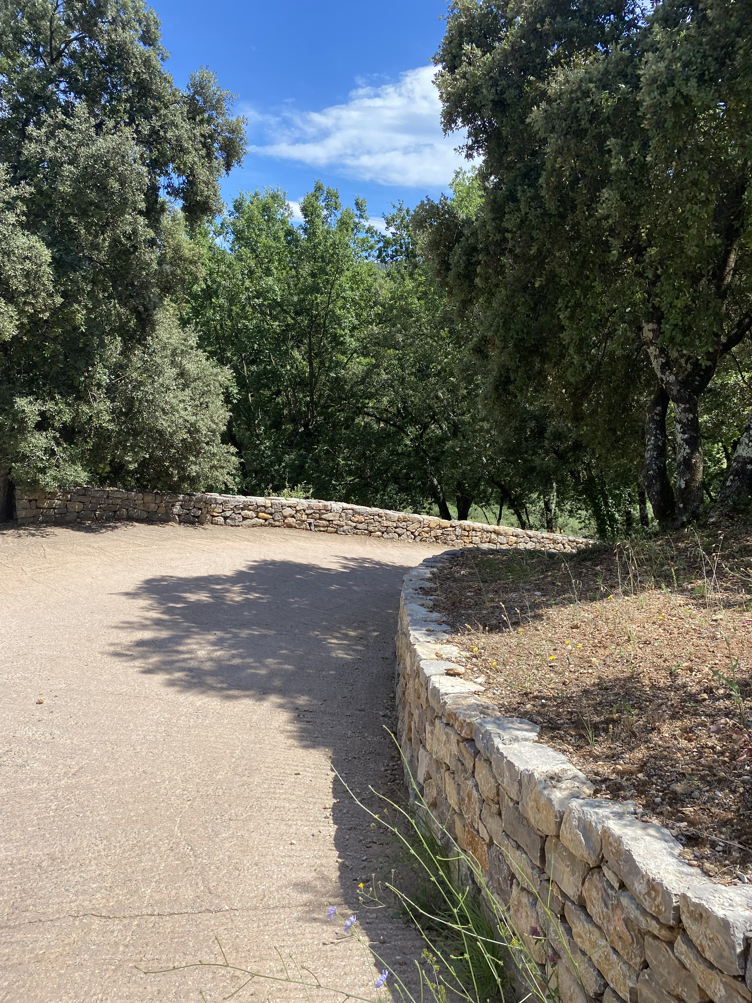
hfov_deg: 53.1
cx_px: 376
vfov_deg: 67.3
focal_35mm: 26
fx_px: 753
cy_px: 502
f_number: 1.8
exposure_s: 1/1701
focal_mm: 4.25
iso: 32
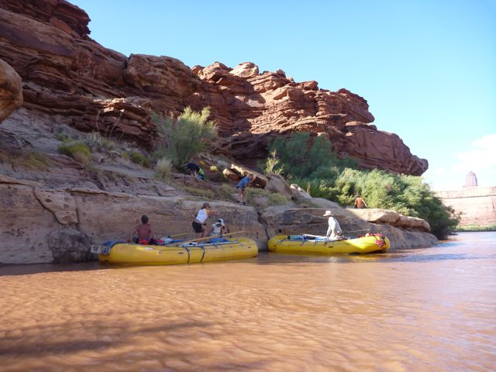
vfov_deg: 49.7
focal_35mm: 28
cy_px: 186
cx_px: 248
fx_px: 401
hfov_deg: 63.4
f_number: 3.3
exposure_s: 1/200
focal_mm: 4.9
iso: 80
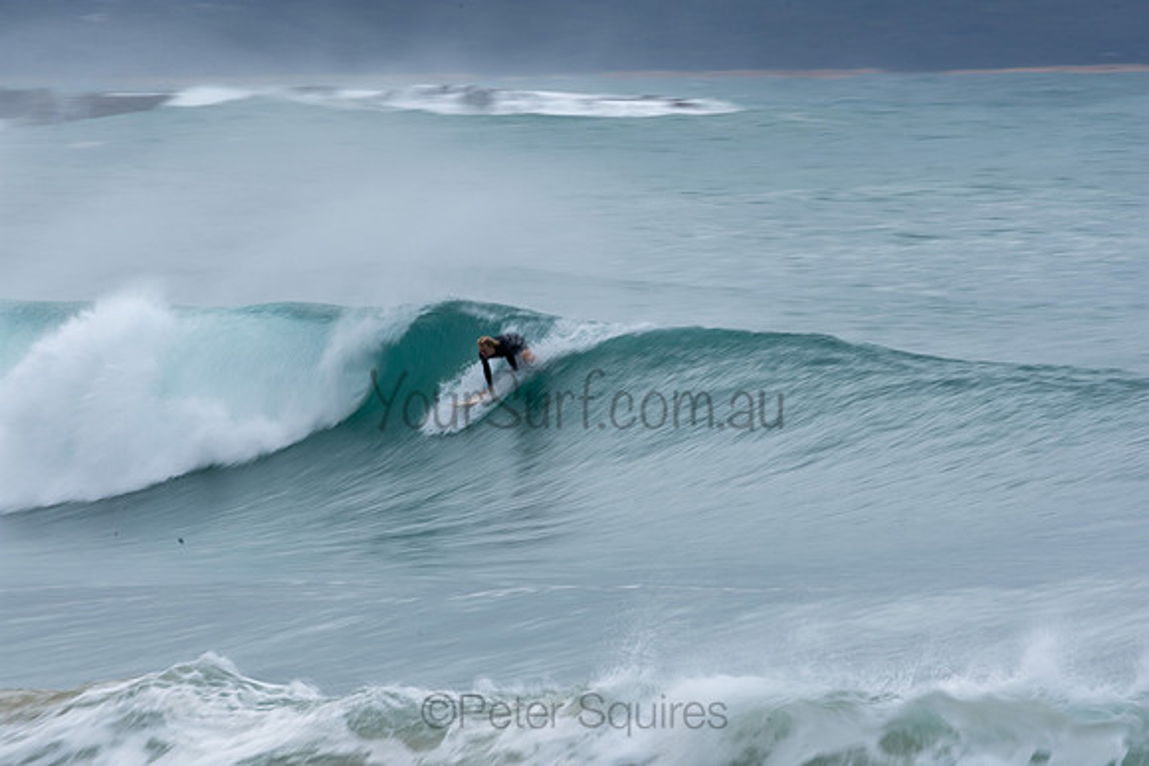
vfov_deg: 1.8
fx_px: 23942
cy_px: 383
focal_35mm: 750
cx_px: 574
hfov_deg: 2.7
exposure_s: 1/25
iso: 100
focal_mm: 500
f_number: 25
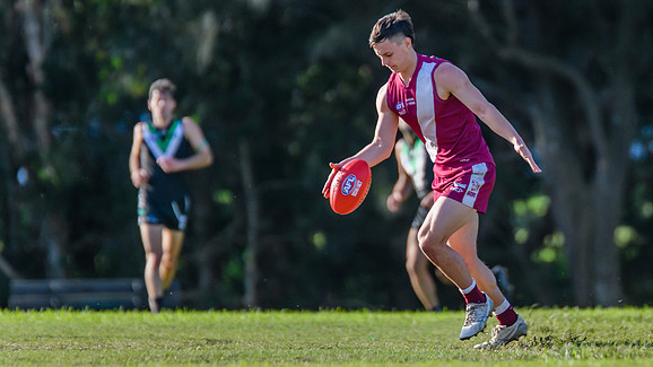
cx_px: 477
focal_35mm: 728
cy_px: 207
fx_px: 12604
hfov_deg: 3.0
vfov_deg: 1.7
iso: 800
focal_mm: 420
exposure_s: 1/2500
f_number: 4.5
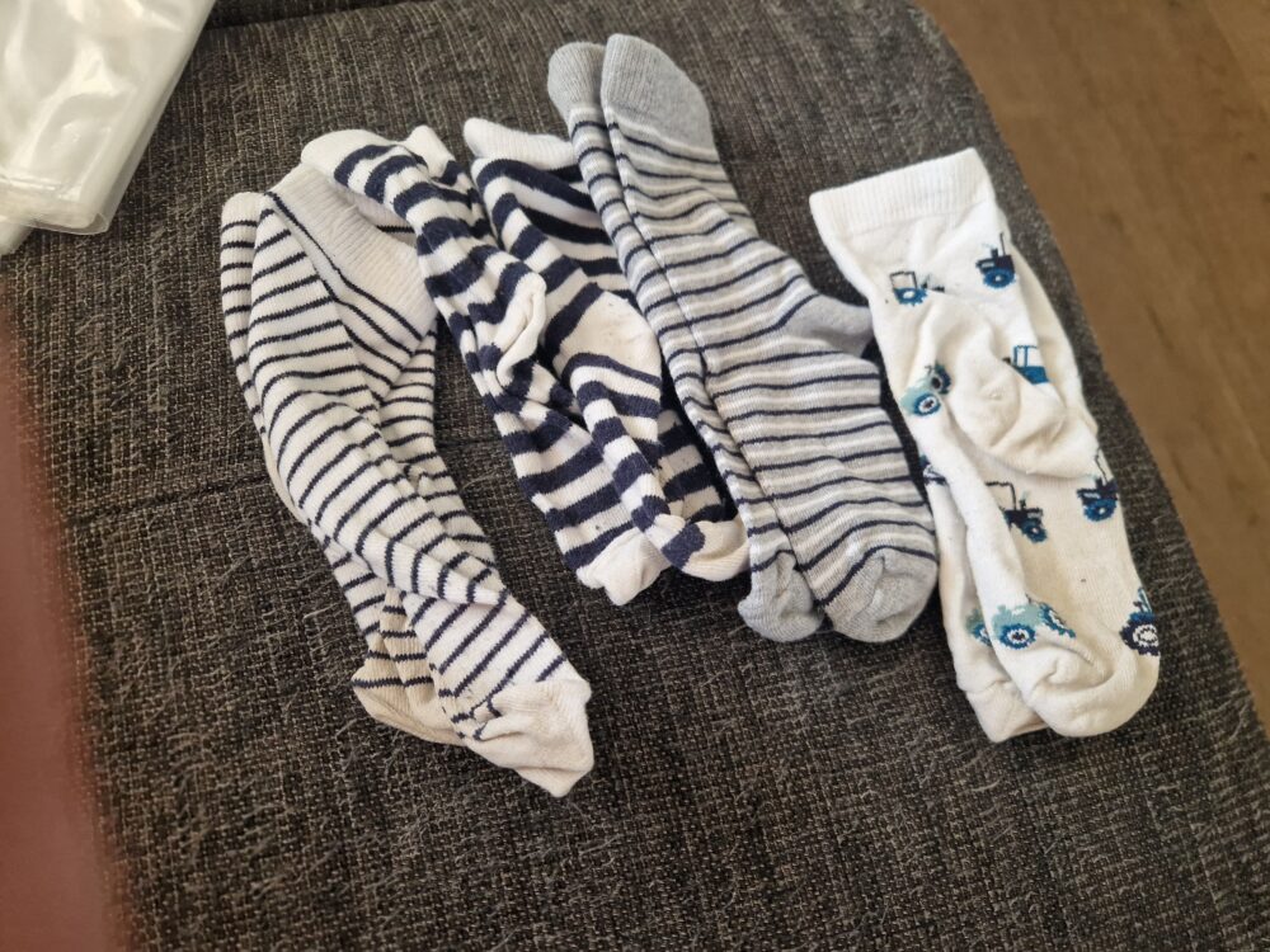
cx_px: 635
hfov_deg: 73.9
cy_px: 476
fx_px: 844
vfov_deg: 58.9
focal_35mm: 23
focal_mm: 5.4
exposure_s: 1/100
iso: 50
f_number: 1.8
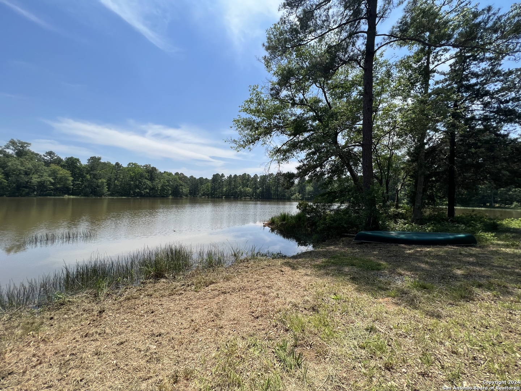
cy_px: 196
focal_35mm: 13
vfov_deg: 89.9
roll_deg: -1.4
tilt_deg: +0.3
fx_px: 196
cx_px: 260
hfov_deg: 106.2
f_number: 1.8
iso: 32
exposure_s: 1/1553
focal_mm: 1.57
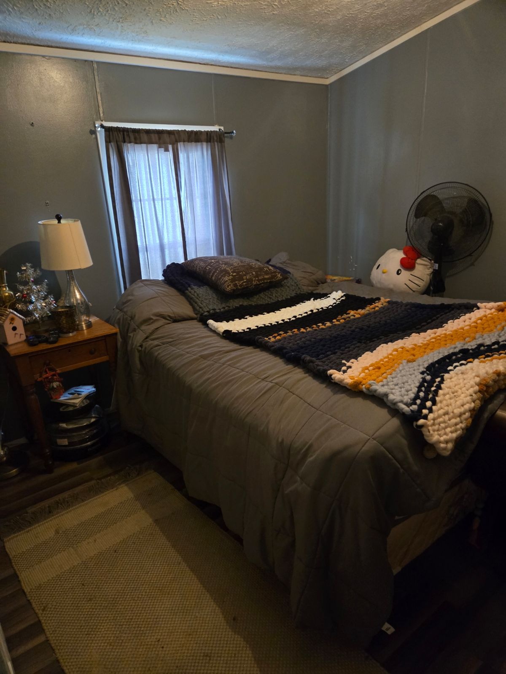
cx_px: 253
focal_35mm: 23
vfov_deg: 73.9
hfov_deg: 58.9
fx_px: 448
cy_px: 337
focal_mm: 5.4
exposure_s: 1/40
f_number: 1.8
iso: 1600
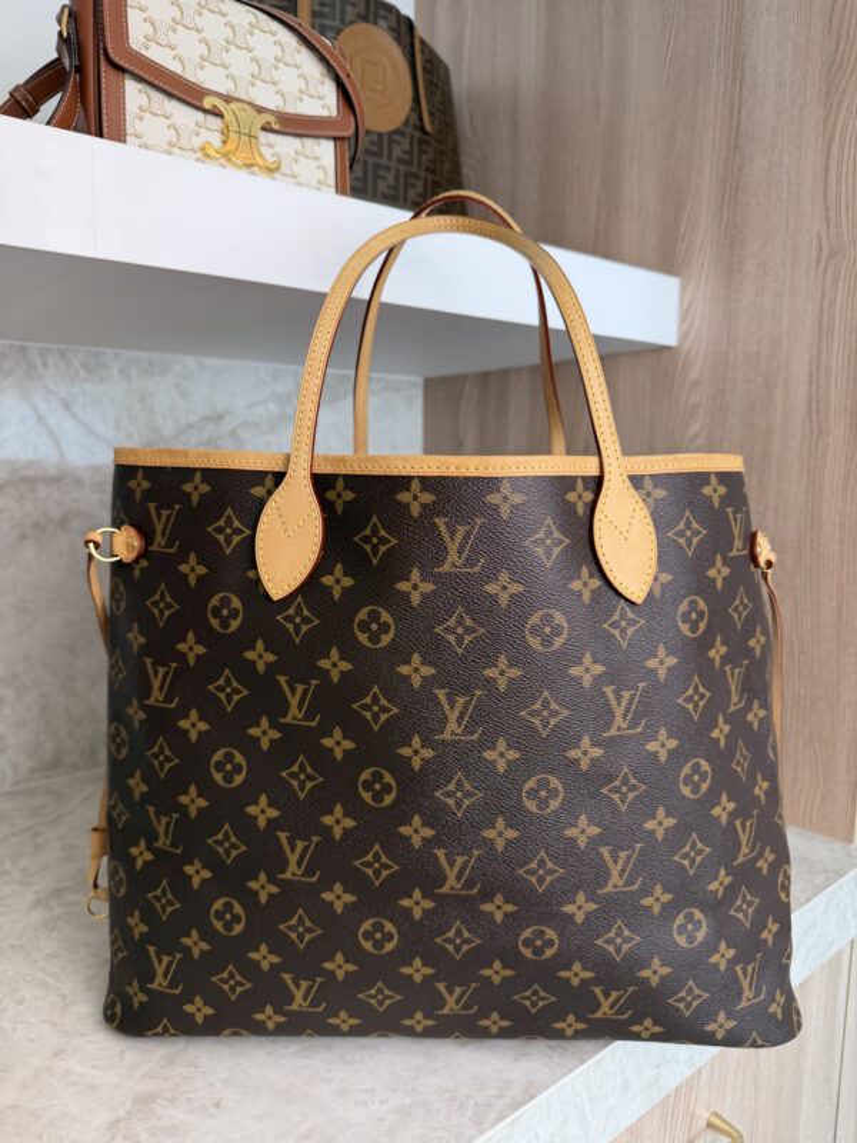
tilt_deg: -6.3
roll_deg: -0.6
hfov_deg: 56.8
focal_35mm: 24
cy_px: 572
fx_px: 792
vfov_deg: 71.6
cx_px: 428
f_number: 1.78
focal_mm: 6.76
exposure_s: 1/120
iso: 64
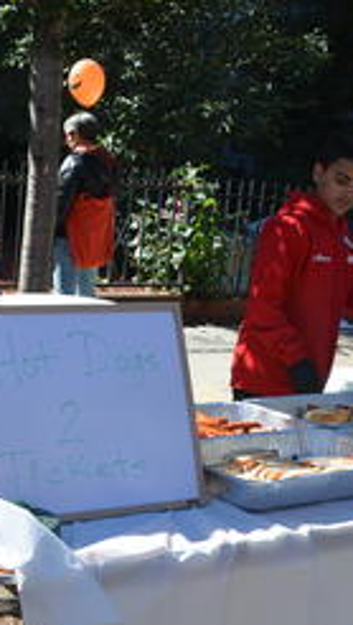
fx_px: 896
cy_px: 330
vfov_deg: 38.4
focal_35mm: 54
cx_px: -30
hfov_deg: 21.2
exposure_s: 1/250
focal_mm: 18
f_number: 8
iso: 180
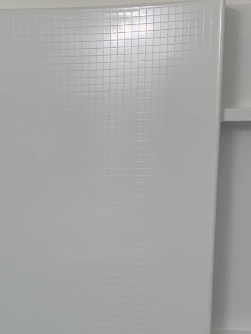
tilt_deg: -10.6
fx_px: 648
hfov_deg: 21.4
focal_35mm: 67
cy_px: 269
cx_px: 24
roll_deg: +0.7
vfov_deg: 28.3
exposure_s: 1/120
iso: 80
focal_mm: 4.25
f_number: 1.8
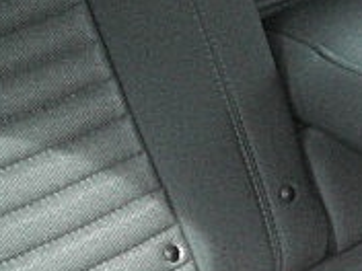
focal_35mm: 131
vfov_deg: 11.2
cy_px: 292
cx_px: 522
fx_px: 1370
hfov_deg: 14.2
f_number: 2.8
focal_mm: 6.3
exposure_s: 1/80
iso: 400
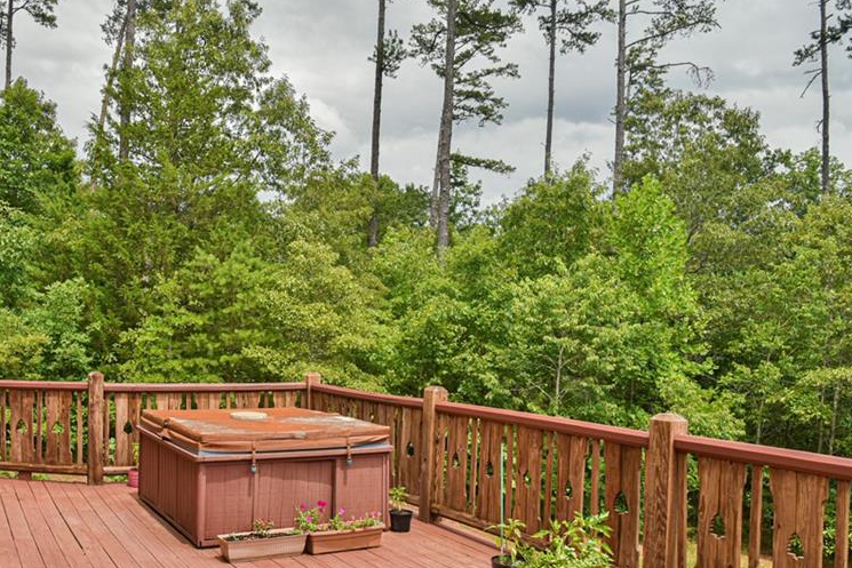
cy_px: 322
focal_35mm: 33
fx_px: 781
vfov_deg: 39.9
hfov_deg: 55.8
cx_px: 273
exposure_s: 1/400
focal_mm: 24
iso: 800
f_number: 10
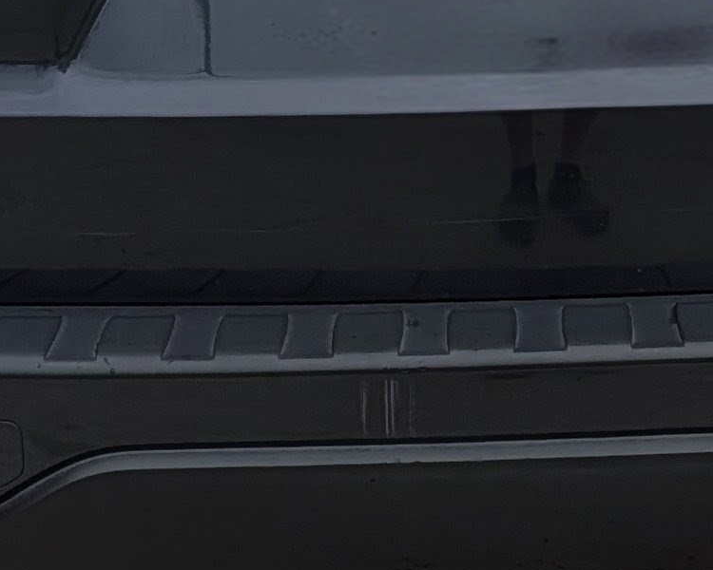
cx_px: 714
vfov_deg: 12.2
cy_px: 1
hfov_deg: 15.1
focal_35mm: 125
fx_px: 2638
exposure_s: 1/836
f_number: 1.7
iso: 29
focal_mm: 4.53
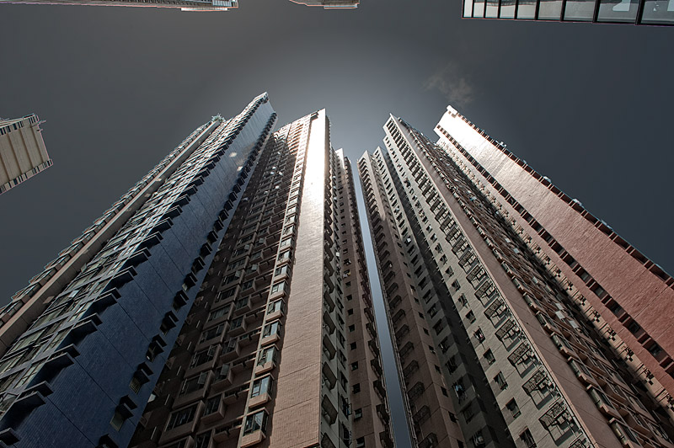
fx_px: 449
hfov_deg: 73.8
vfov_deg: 53.1
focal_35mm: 24
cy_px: 224
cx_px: 337
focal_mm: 24
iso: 200
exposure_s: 1/400
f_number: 13
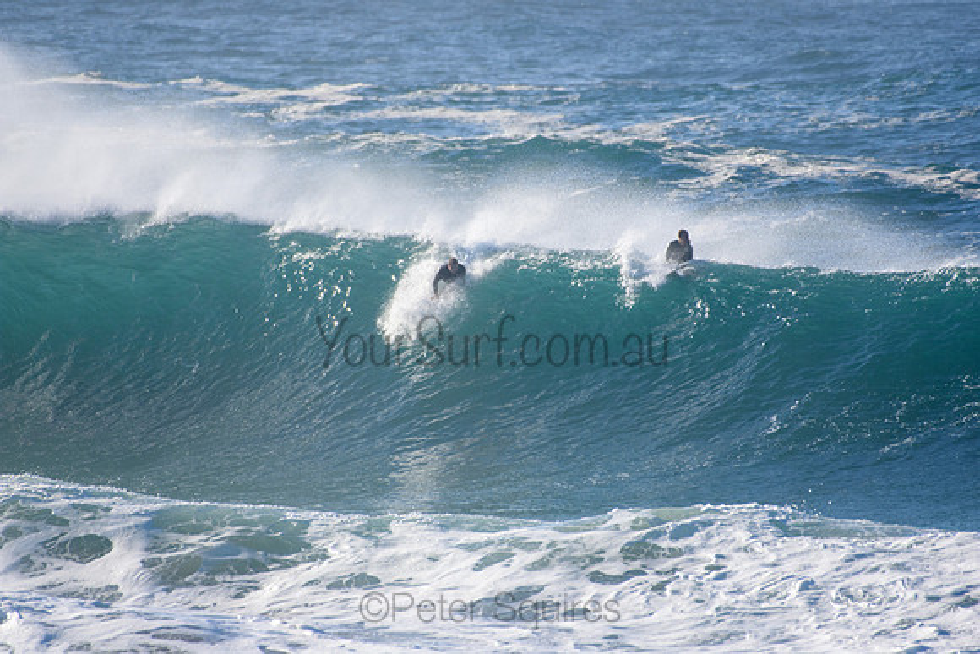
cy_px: 327
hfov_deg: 2.7
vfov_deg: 1.8
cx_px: 490
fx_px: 20420
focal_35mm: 750
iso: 360
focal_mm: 500
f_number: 5.6
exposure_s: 1/2000
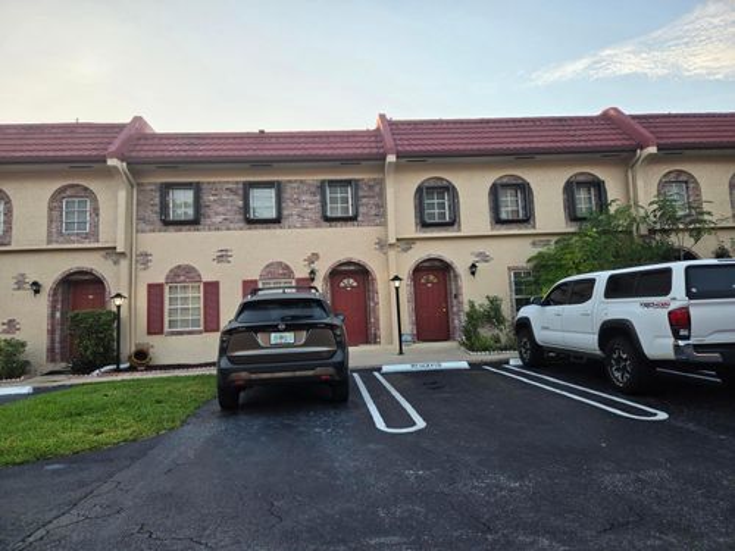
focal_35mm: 23
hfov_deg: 73.9
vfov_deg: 58.9
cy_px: 276
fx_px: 488
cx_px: 368
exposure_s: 1/978
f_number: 1.8
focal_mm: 5.4
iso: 80
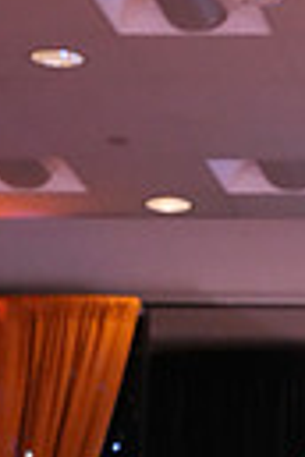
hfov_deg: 5.3
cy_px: 868
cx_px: 573
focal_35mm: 256
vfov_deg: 7.7
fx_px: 3253
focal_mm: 57
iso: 8000
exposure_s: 1/250
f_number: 7.1
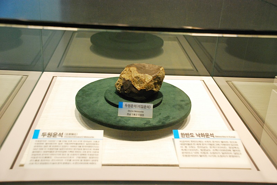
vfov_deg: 29.0
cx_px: 138
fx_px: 358
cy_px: 92
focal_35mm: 46
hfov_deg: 42.3
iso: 1000
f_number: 4.2
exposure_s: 1/30
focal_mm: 31
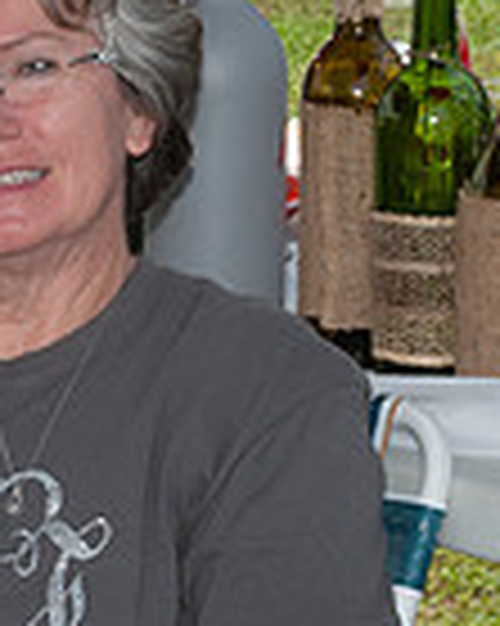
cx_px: -235
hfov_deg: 5.3
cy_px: 401
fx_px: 5389
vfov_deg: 6.6
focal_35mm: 291
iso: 200
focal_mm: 62
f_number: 13
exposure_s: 1/200
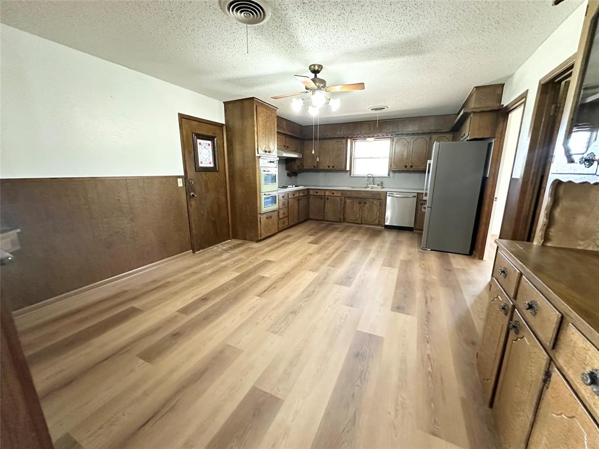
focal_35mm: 14
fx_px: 242
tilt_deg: -12.9
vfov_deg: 85.7
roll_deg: -1.3
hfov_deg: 102.1
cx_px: 300
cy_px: 224
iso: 800
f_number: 2.2
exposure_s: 1/60
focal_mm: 2.22
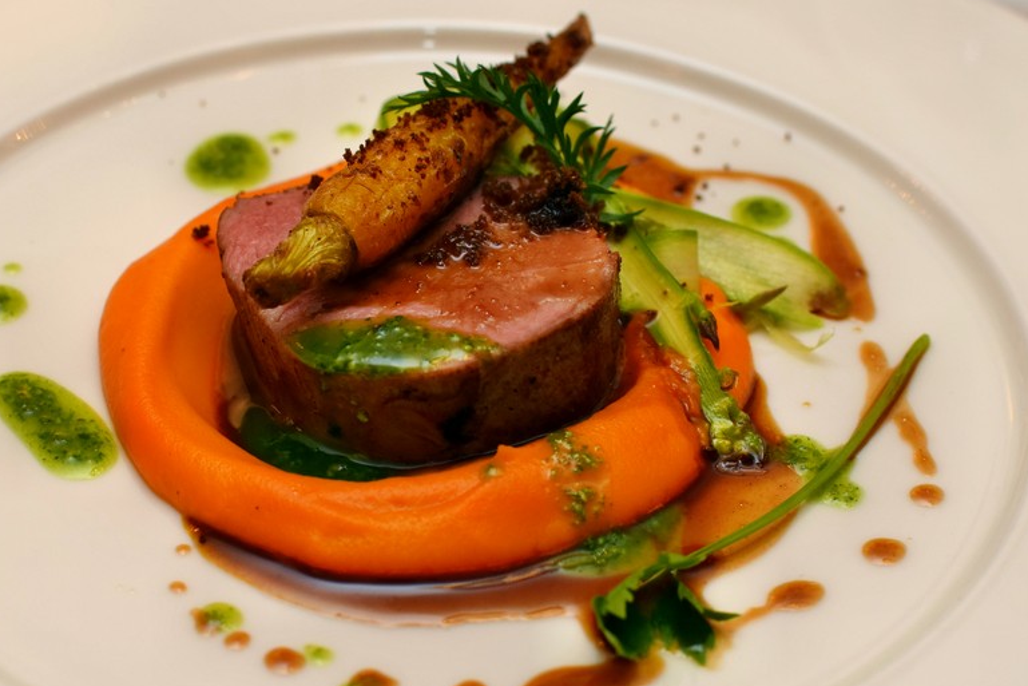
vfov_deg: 17.8
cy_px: 394
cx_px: 479
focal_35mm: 77
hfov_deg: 26.4
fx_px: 2191
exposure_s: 1/125
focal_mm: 35
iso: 400
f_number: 5
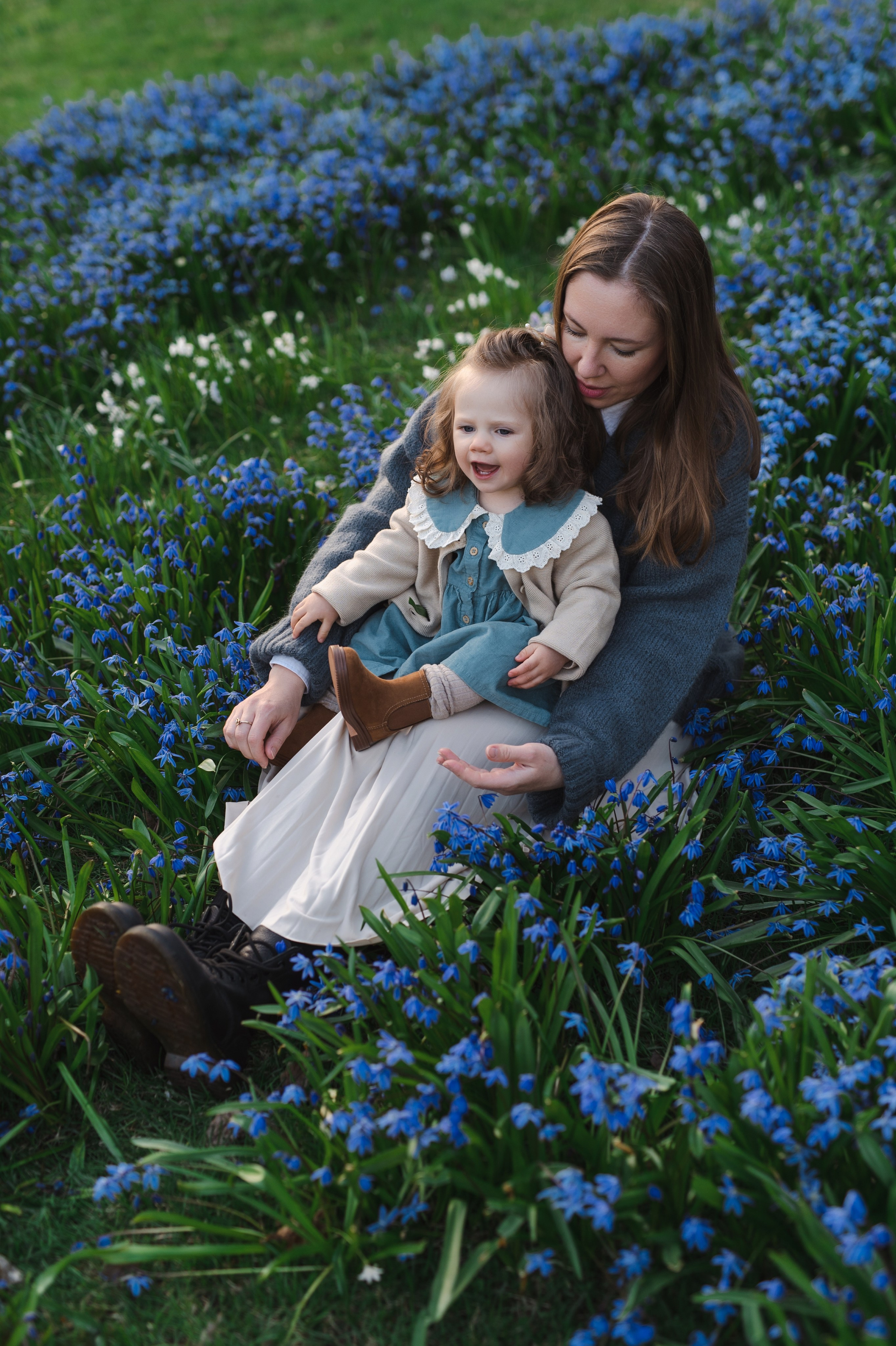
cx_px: 448
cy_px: 673
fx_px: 1868
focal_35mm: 50
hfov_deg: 27.0
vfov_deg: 39.6
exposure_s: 1/640
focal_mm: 50
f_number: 2.2
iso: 160
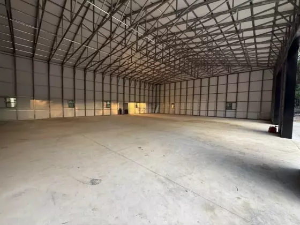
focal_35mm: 14
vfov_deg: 85.7
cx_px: 150
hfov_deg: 102.1
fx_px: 121
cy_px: 112
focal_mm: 2.22
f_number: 2.2
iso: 125
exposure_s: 1/99
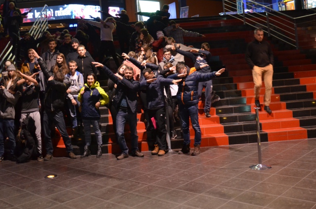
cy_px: 73
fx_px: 365
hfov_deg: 46.2
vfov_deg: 31.8
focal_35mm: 42
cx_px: 108
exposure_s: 1/25
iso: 1600
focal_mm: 21
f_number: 3.8
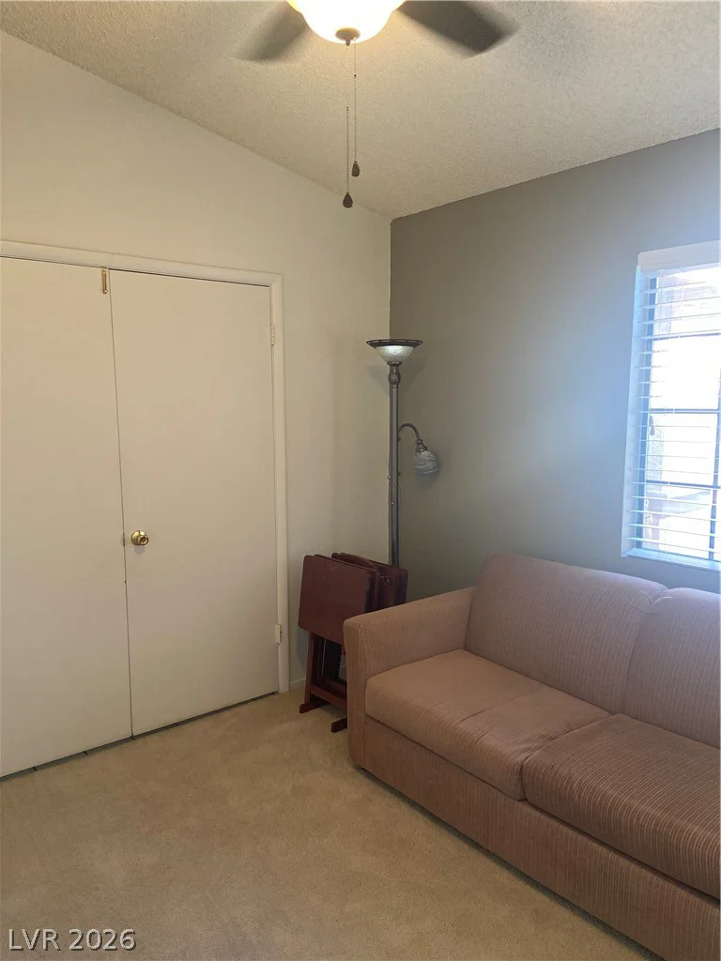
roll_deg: +0.3
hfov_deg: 53.1
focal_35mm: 26
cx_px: 360
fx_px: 722
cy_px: 480
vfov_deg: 67.3
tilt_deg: -6.8
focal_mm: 4.25
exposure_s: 1/60
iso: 250
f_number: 1.8
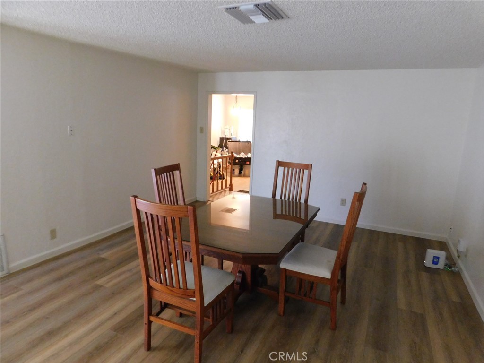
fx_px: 322
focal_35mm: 23
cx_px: 242
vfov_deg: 58.9
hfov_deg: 73.9
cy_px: 182
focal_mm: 4
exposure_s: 1/8
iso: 640
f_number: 3
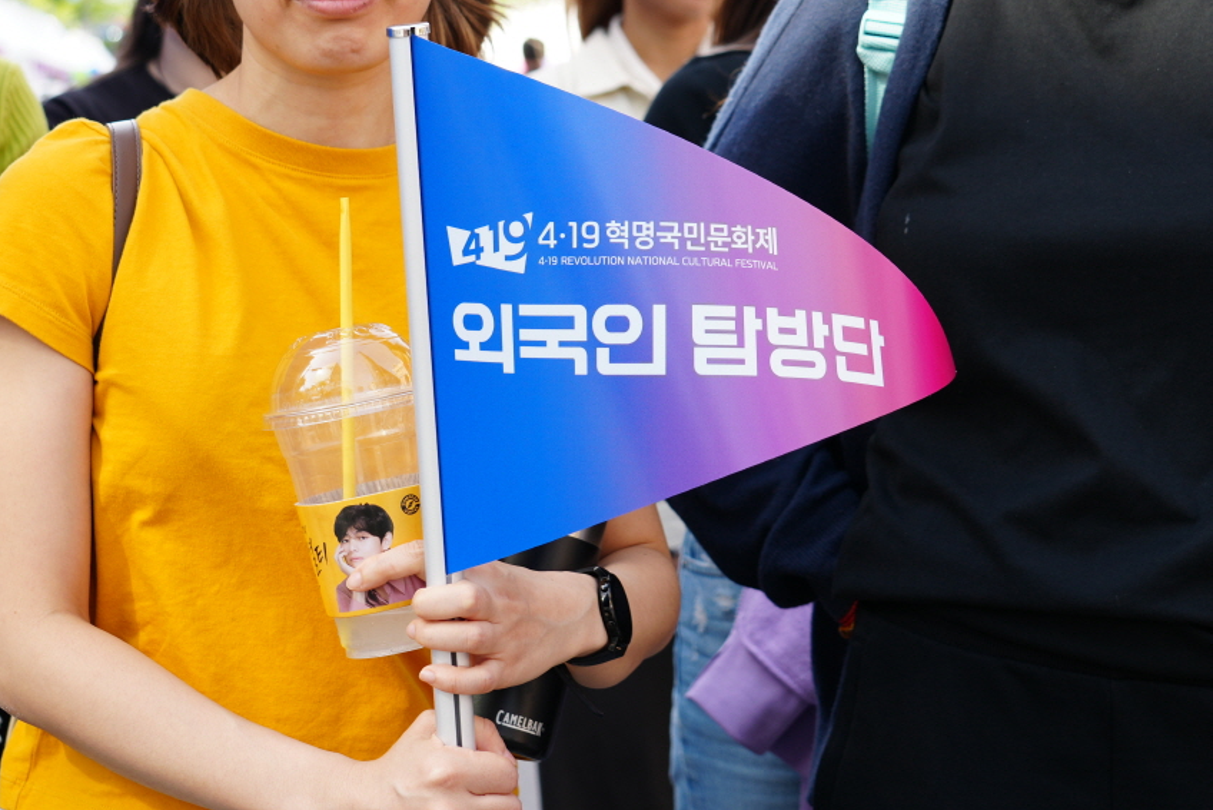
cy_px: 175
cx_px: 621
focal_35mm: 87
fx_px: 2932
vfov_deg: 15.6
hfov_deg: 23.4
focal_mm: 41
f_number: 4.5
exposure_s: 1/200
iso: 200
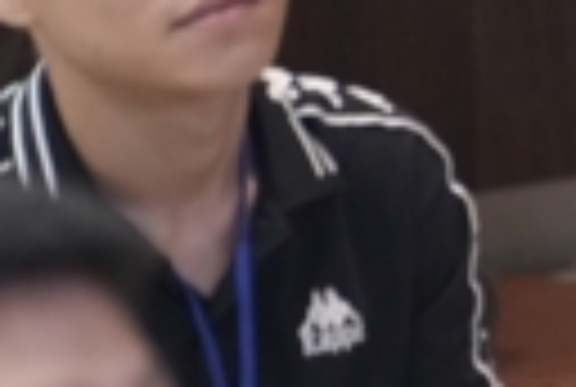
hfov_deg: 2.7
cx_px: 1413
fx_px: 12172
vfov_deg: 1.8
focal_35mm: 759
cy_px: 34
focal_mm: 150
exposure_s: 1/125
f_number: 2.8
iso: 4000
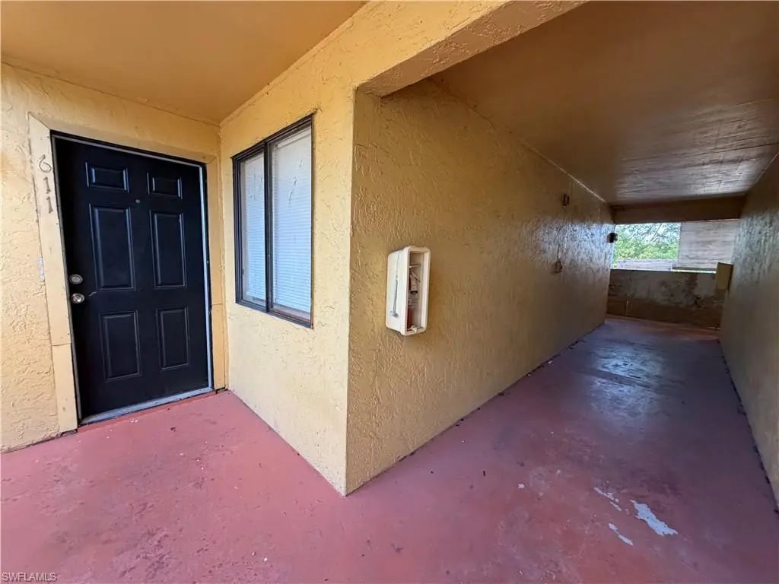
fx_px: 315
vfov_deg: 85.7
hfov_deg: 102.1
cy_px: 292
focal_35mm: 14
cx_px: 390
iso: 320
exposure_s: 1/121
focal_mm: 2.22
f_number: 2.2
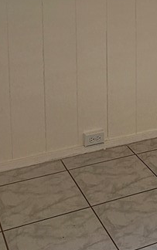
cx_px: 193
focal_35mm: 68
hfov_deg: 18.1
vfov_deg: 28.2
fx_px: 465
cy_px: -4
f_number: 2.2
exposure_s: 1/189
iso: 50
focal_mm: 2.2
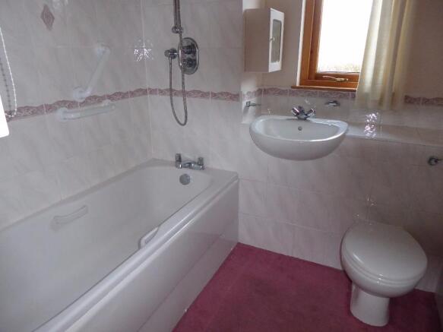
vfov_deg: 56.8
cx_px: 222
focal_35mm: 24
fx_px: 307
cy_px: 166
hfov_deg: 71.6
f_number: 3.3
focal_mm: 4.3
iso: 400
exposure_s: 1/60
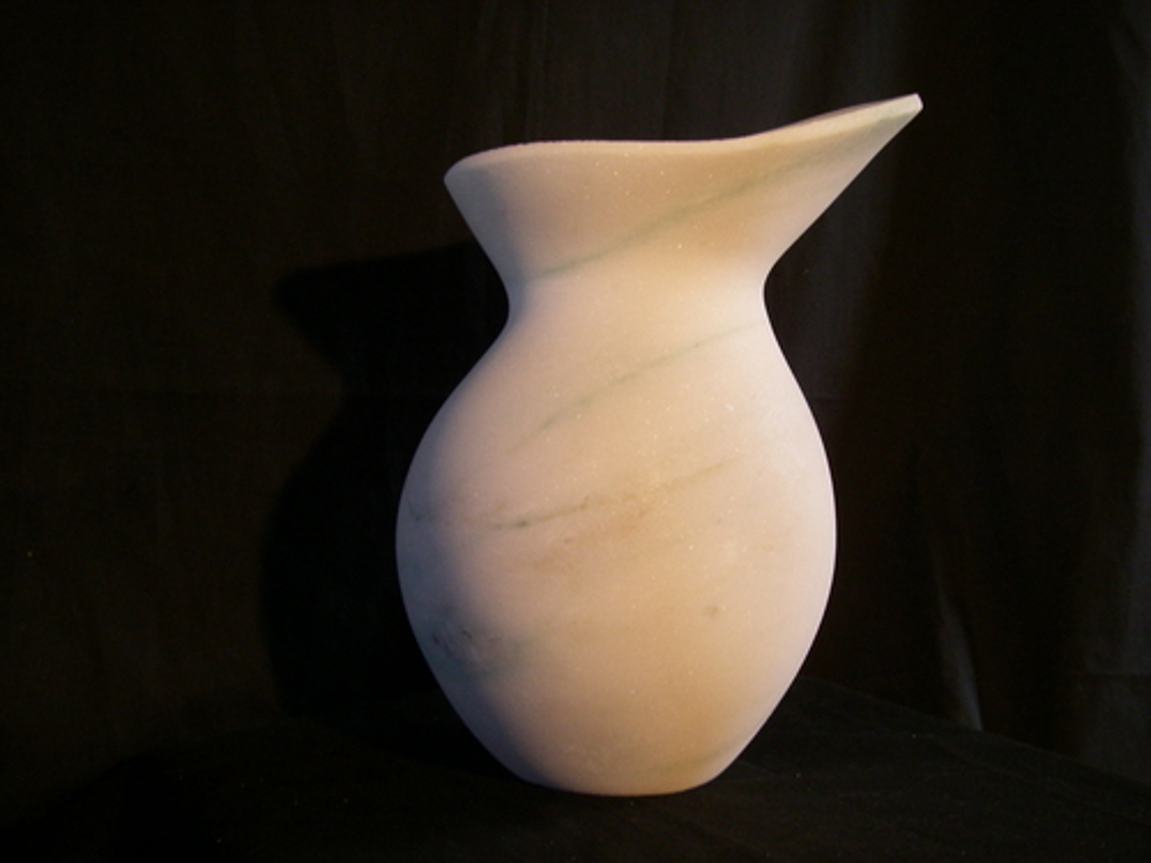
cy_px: 432
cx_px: 576
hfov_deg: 38.9
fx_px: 1629
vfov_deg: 29.7
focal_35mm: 49
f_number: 3.5
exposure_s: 1/30
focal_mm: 8.1
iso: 200
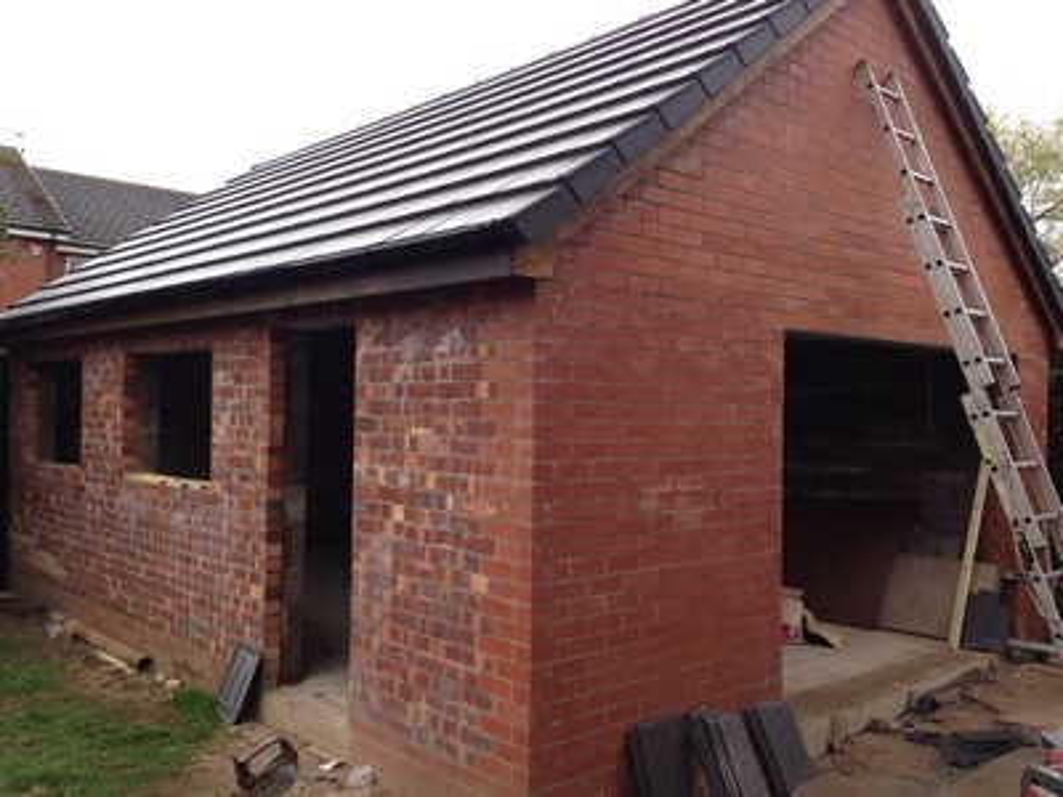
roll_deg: -2.6
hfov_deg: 55.4
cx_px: 532
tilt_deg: -0.1
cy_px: 398
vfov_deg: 42.9
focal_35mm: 33
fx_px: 1013
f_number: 2.4
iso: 50
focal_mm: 4.12
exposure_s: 1/249
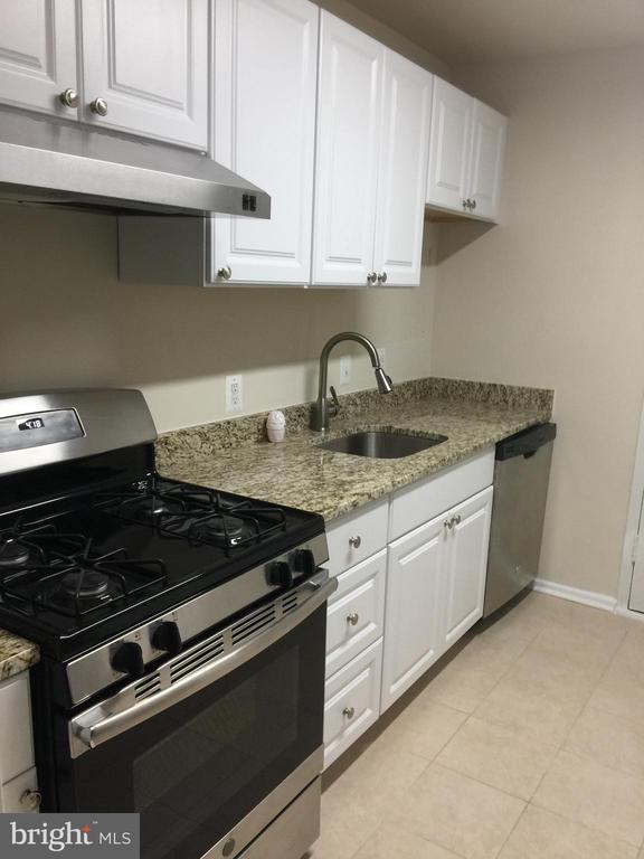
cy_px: 430
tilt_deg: -6.6
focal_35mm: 29
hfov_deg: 48.2
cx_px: 322
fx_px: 719
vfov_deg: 61.7
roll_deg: -3.2
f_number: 2.2
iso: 50
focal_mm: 4.15
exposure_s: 1/30
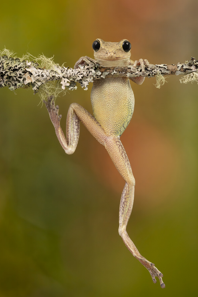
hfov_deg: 15.0
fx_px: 751
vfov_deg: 22.4
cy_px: 149
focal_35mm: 91
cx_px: 98
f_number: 20
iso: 80
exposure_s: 1/200
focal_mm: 90
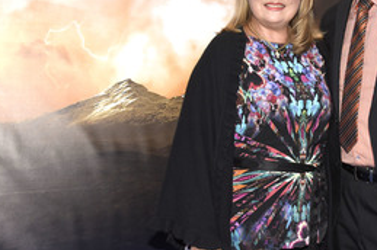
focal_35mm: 54
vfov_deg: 24.9
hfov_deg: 36.0
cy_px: 86
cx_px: 285
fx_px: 565
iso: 1250
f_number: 6.3
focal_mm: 31
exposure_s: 1/125
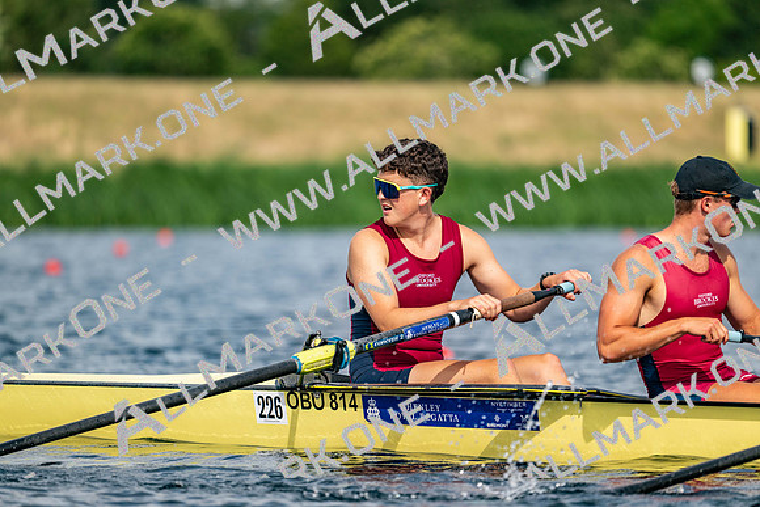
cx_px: 380
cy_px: 254
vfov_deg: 3.4
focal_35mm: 400
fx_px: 8446
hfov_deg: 5.2
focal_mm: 400
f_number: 4.5
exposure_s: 1/2500
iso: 280
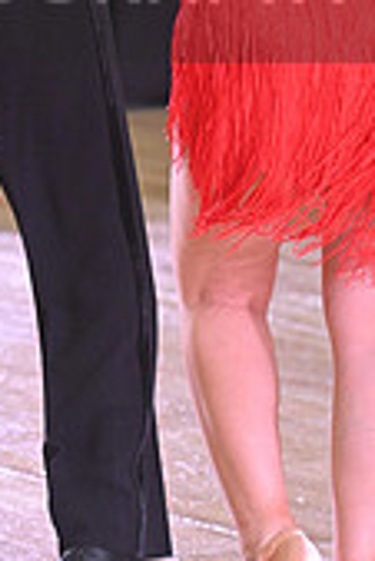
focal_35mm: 447
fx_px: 6970
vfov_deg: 4.6
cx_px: -45
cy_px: -46
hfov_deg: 3.1
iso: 3200
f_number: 4.5
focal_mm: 130
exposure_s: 1/400
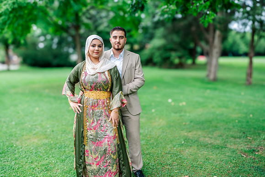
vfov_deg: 37.9
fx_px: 258
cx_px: 132
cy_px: 88
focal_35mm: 35
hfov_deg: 54.4
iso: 200
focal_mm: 35
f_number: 2
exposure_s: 1/1250
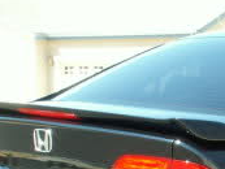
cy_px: 212
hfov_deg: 10.0
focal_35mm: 189
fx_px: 1229
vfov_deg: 7.8
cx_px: 373
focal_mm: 8.51
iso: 50
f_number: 7.1
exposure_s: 1/30
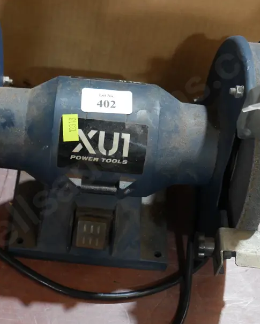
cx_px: 90
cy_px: 169
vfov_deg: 28.7
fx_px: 635
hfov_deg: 23.1
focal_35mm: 66
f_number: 4.5
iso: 640
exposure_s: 1/60
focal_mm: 20
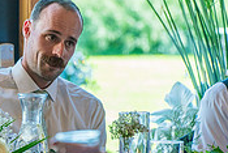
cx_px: -139
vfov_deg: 2.8
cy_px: 134
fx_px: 3157
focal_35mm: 498
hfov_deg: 4.1
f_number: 5
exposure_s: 1/250
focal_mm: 150
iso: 1000
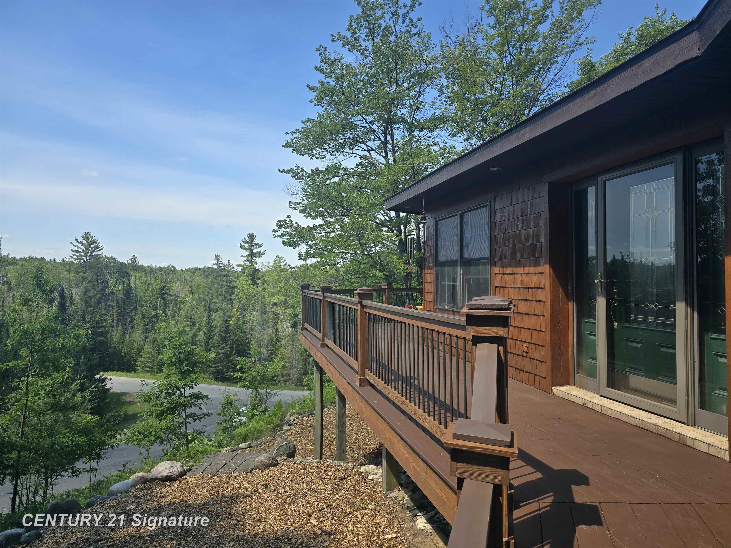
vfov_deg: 58.9
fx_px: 486
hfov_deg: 73.9
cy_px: 274
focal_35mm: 23
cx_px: 366
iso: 12
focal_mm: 6.3
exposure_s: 1/420
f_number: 1.7
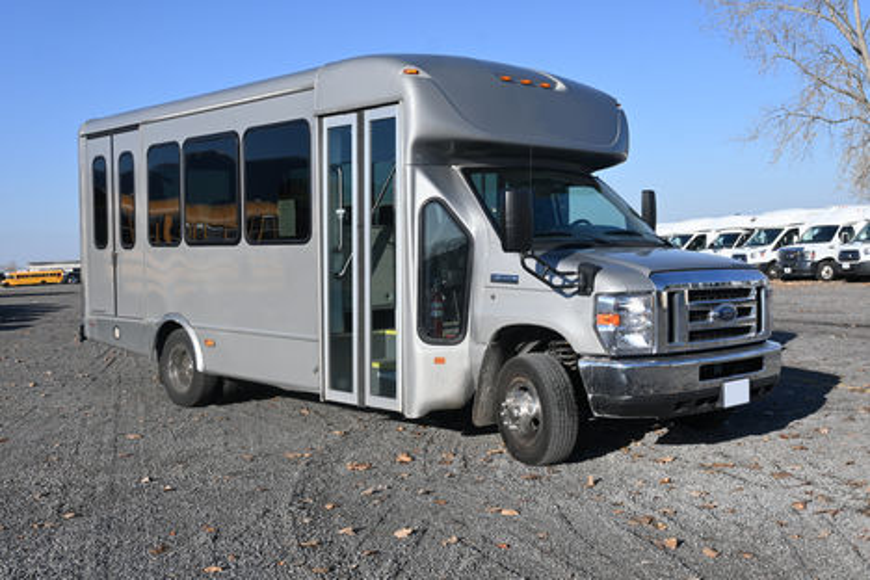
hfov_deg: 43.0
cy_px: 290
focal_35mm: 46
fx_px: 1106
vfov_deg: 29.4
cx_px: 435
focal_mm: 30.5
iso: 100
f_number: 7.1
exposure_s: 1/400
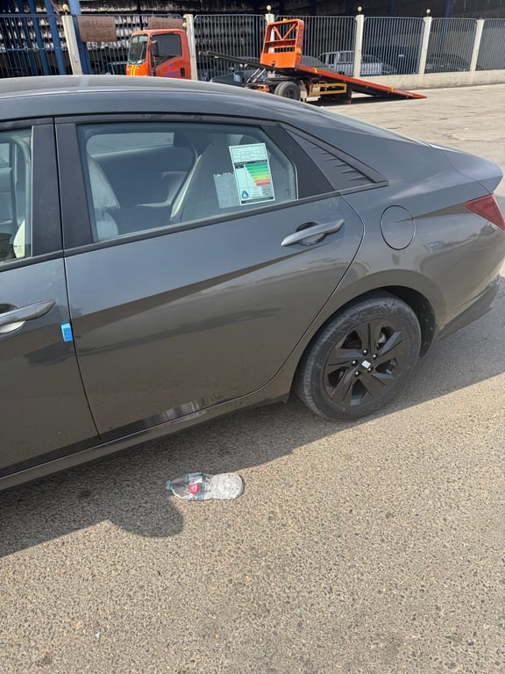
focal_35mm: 24
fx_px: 467
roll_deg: +4.5
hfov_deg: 56.8
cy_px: 337
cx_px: 252
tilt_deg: -33.8
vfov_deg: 71.6
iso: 80
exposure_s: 1/2252
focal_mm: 6.76
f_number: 1.78
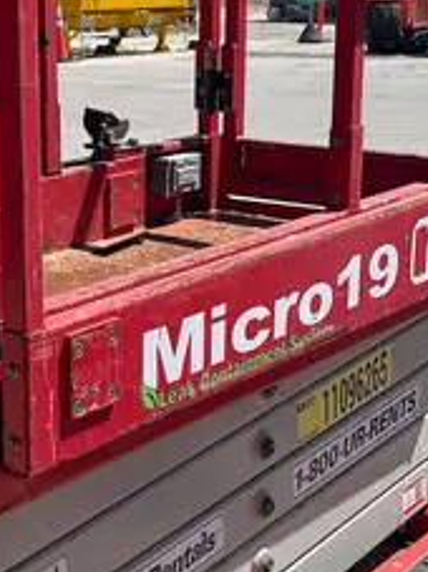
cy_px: 336
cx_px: 81
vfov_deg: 23.3
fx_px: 1386
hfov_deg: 17.4
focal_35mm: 84
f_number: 1.6
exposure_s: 1/3215
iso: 50
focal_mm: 5.1
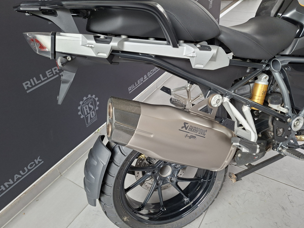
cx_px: 157
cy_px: 116
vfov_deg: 56.8
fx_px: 211
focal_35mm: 24
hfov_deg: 71.6
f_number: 1.8
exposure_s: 1/120
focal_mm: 5.54
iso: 200
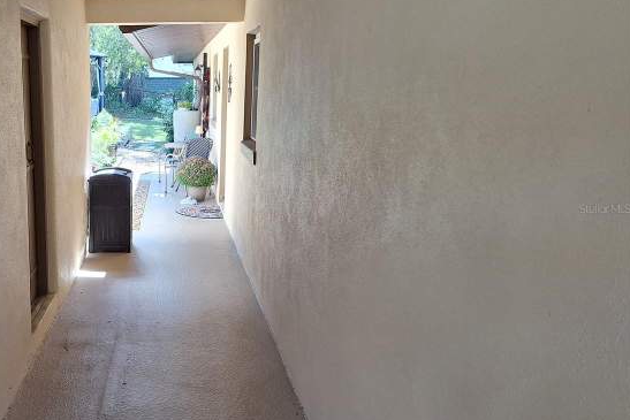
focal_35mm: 35
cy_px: 208
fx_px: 613
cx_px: 173
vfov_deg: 37.9
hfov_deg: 52.5
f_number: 1.8
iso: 50
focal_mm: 5.54
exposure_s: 1/120
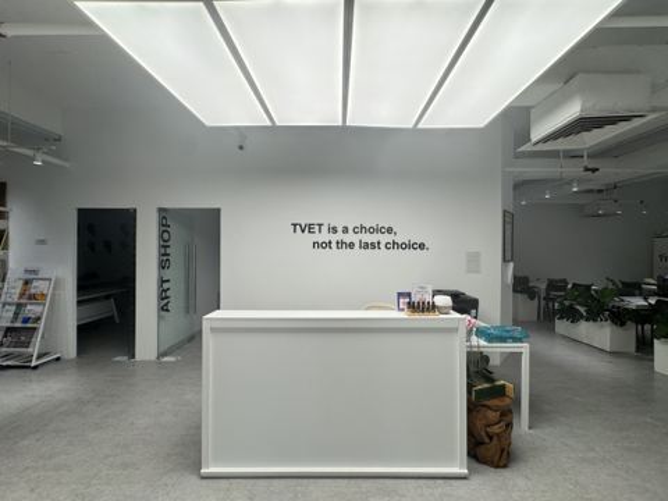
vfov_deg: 85.7
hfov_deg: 102.1
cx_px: 334
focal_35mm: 14
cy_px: 250
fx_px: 270
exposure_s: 1/113
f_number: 2.2
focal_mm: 2.22
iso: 40
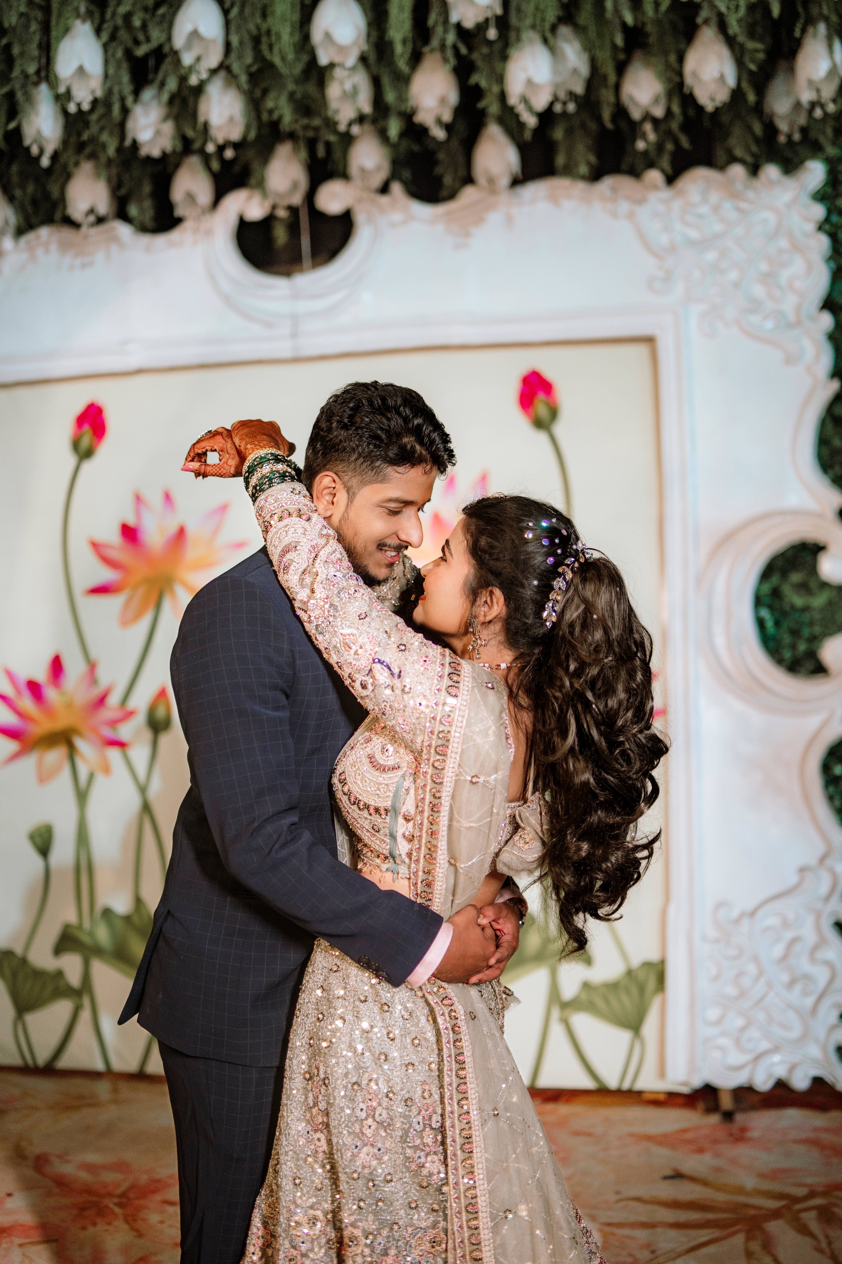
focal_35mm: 35
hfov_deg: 37.9
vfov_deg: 54.4
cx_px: 421
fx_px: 1228
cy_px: 632
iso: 640
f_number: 1.4
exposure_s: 1/250
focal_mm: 35
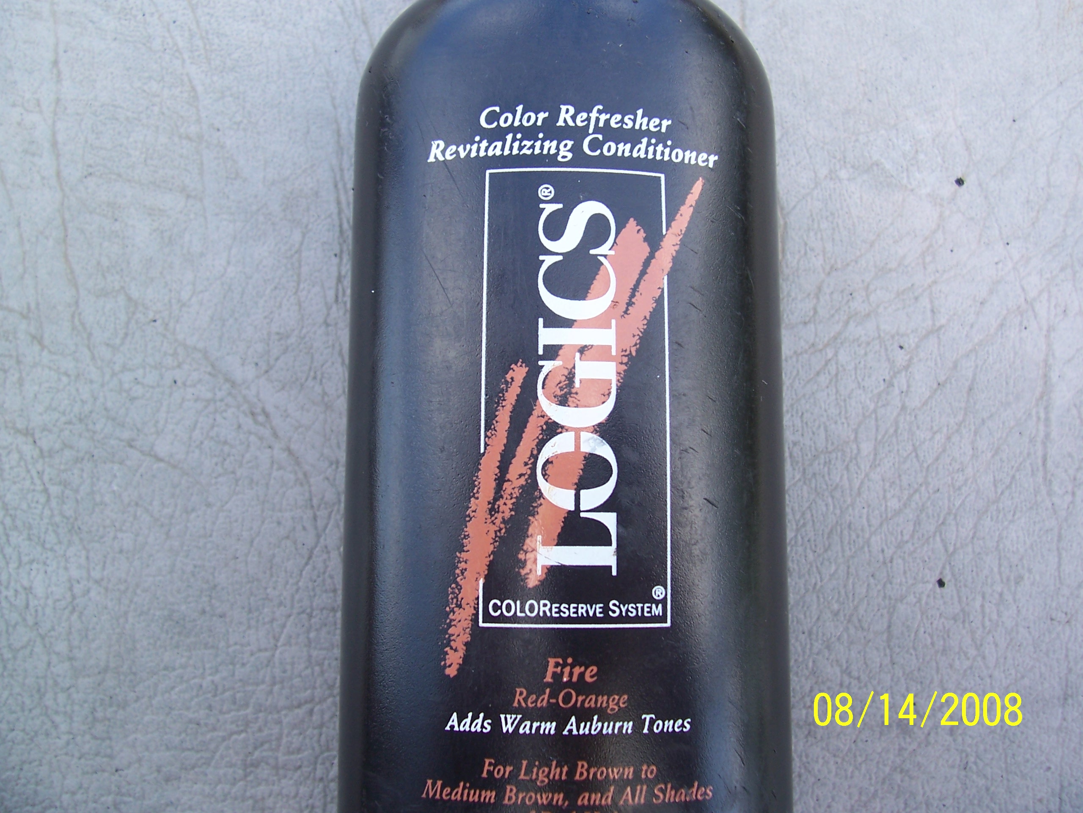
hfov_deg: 54.0
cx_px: 542
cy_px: 406
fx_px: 1064
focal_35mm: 34
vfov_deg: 41.8
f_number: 2.7
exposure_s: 1/250
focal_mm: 5.6
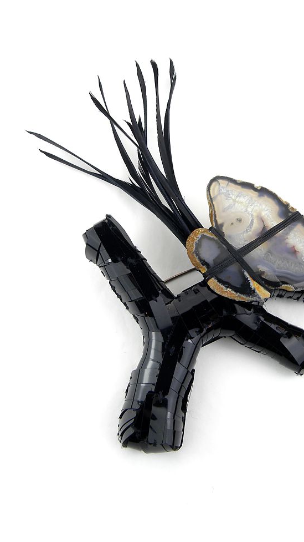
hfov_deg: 39.7
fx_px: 416
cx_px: 200
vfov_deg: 66.1
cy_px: 269
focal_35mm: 29
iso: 64
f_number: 4
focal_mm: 4.6
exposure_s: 1/120
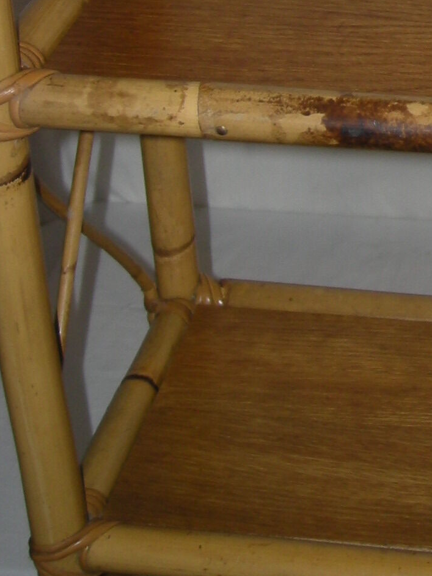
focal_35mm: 114
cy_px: -53
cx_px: 673
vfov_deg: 16.7
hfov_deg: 12.3
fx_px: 1897
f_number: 2.8
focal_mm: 5.7
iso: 50
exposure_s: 1/38.8
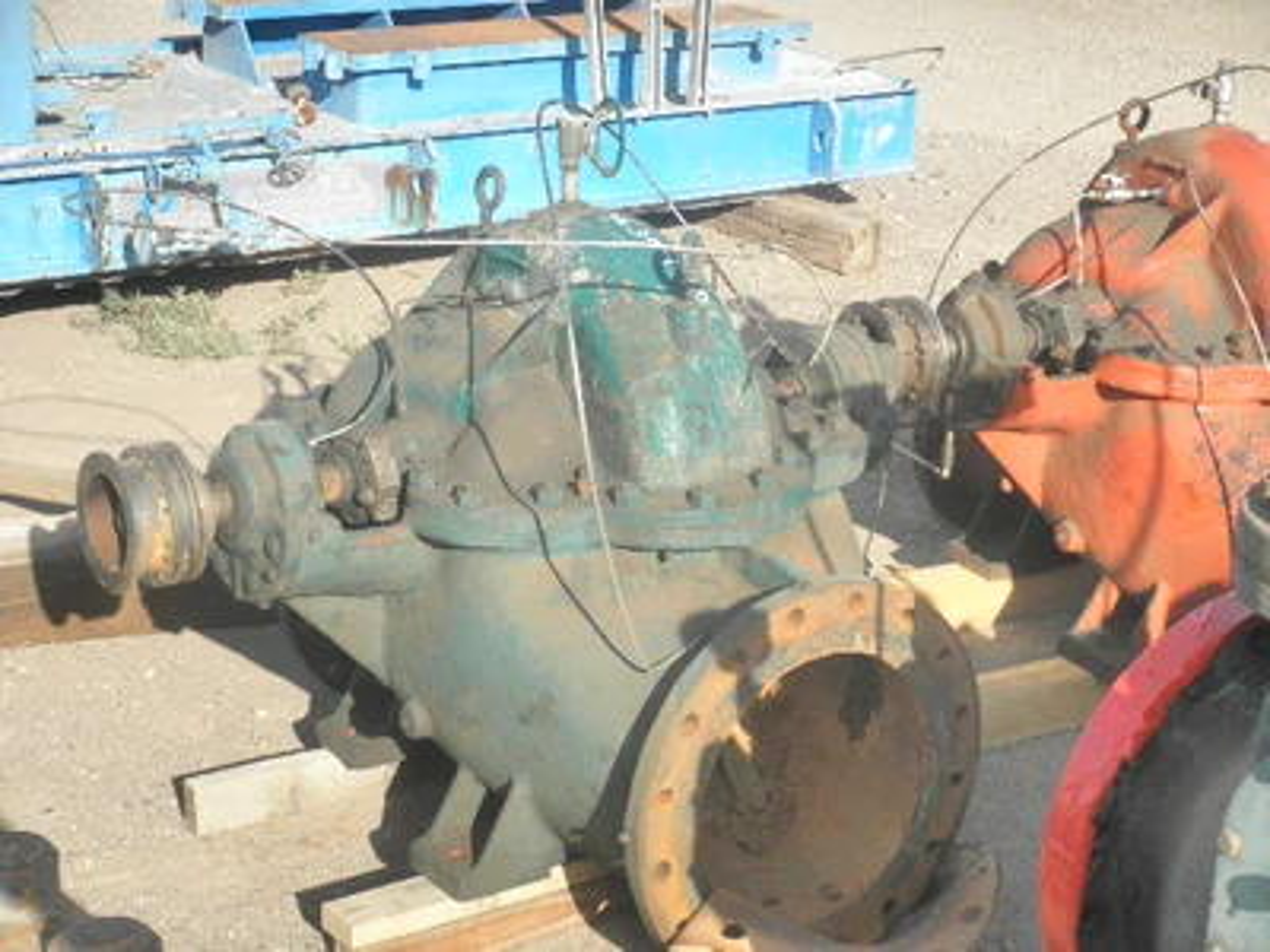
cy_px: 476
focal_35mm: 73
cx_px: 635
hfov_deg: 26.7
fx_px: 2678
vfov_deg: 20.2
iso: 64
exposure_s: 1/320
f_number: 4
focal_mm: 12.9
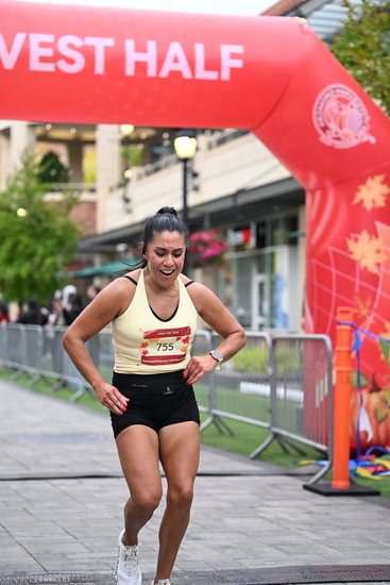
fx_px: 1332
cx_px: 195
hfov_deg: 16.7
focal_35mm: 82
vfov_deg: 24.8
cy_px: 292
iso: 1000
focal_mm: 82
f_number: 2.8
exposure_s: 1/1600
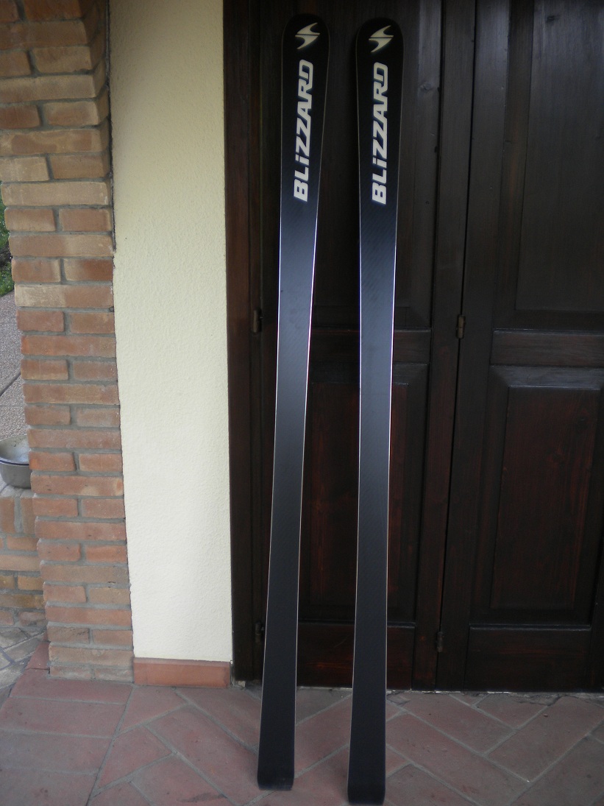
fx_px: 814
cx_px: 302
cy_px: 403
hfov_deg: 40.7
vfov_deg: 52.6
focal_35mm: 35
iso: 80
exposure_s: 1/91.7
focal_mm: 6.3
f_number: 3.1
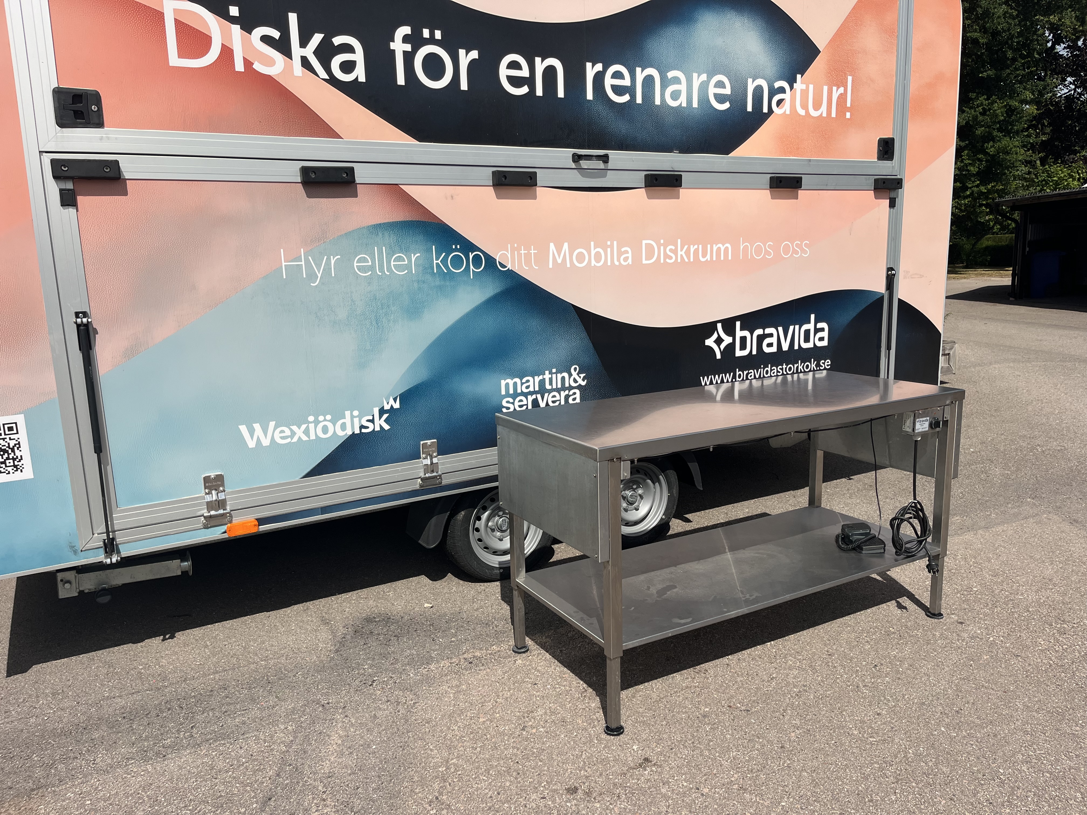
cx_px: 544
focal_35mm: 26
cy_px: 408
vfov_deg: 53.1
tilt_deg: -9.9
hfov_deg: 67.3
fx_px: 816
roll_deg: +1.9
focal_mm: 5.1
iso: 50
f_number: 1.6
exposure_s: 1/6494
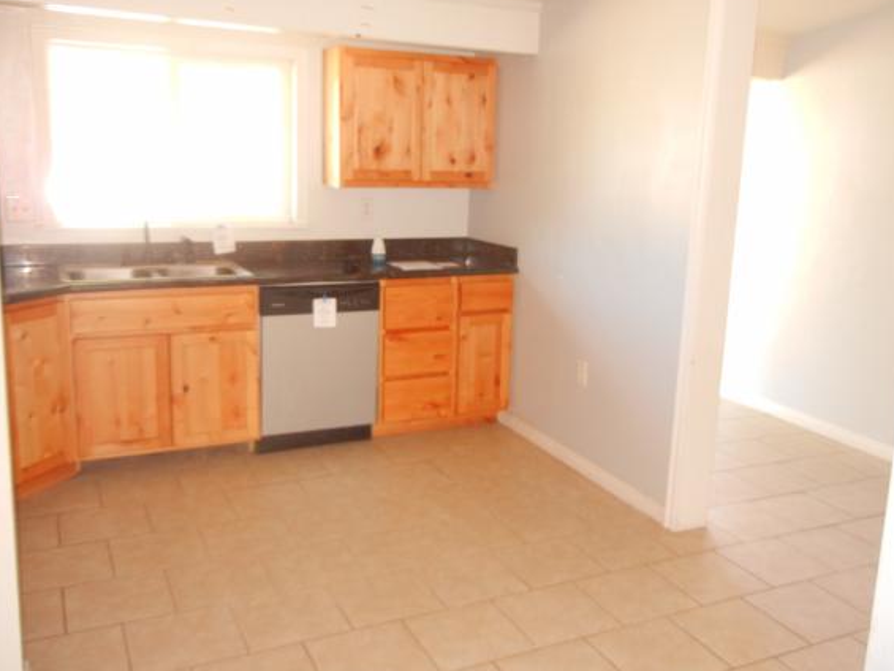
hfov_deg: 53.9
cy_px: 329
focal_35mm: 34
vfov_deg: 41.8
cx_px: 475
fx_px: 878
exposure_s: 1/30
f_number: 3.5
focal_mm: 5.4
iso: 400
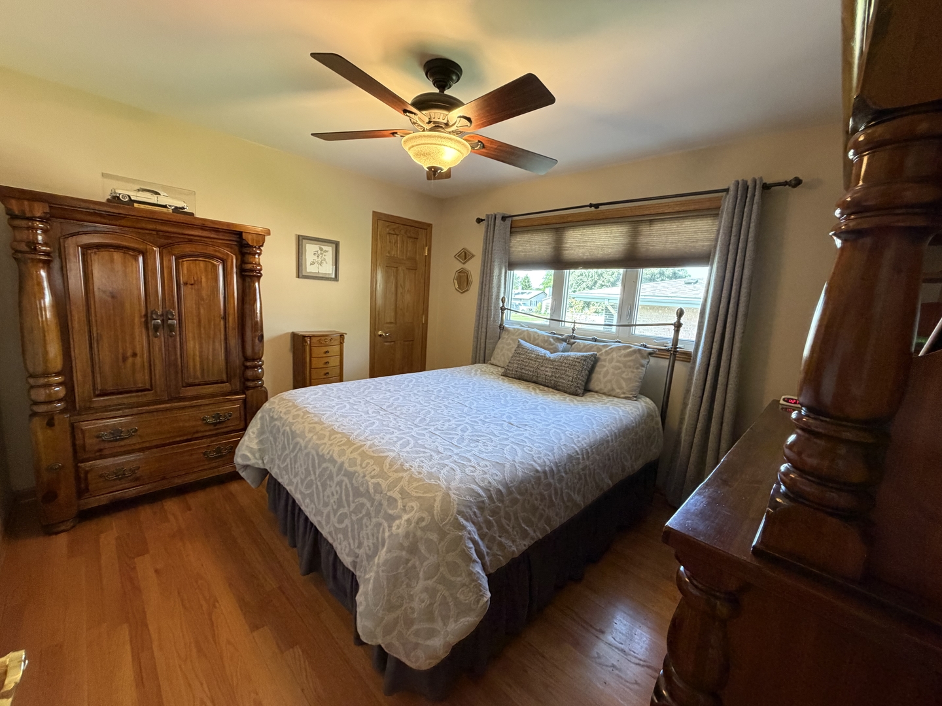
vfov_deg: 85.7
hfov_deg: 102.1
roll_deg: -3.4
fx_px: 381
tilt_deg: -8.4
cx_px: 471
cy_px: 353
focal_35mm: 14
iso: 400
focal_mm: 2.22
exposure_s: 1/60
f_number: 2.2
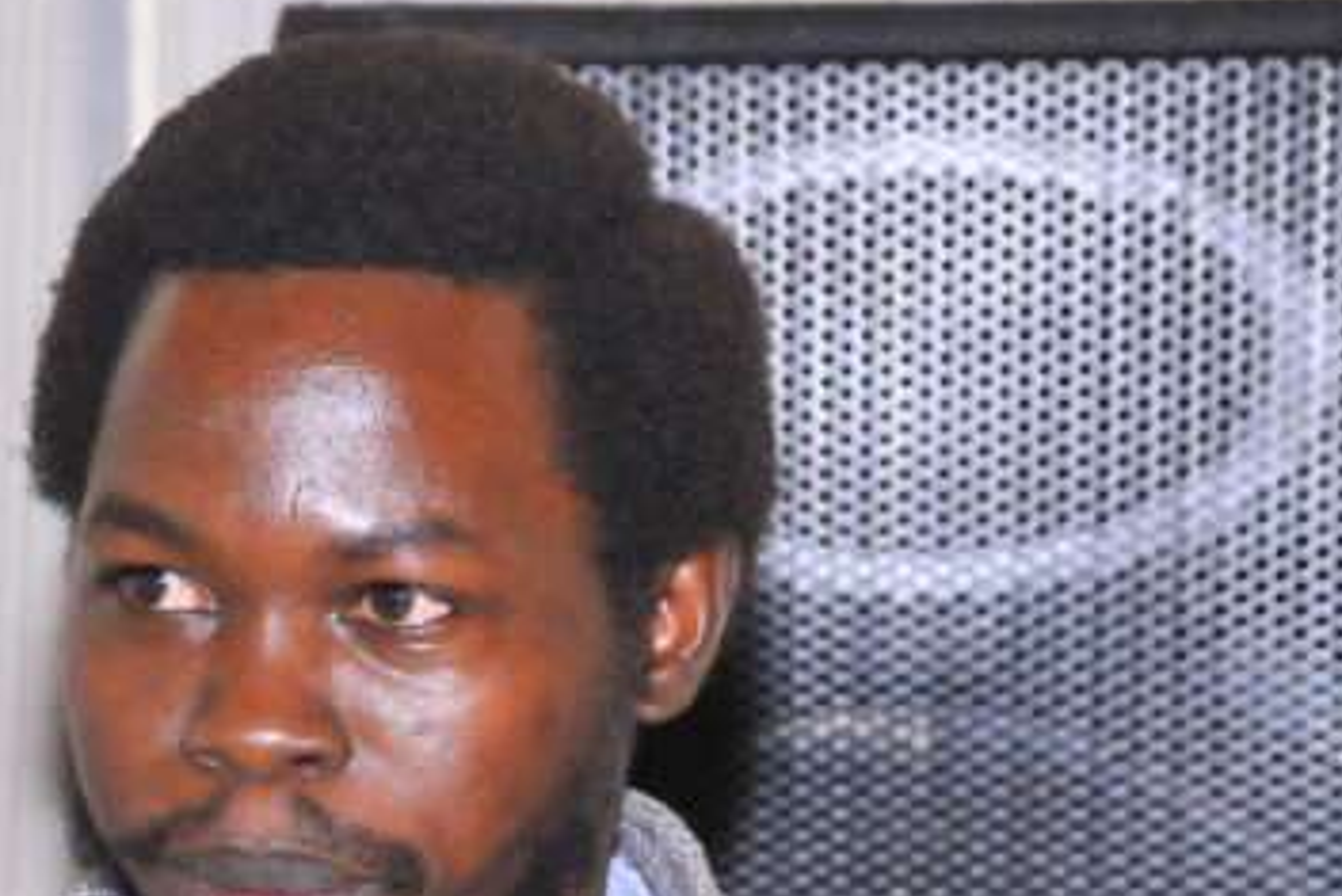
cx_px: 263
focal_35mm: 293
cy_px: 1039
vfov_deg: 4.7
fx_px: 10926
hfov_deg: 7.0
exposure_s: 1/60
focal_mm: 80
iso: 2000
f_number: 5.6
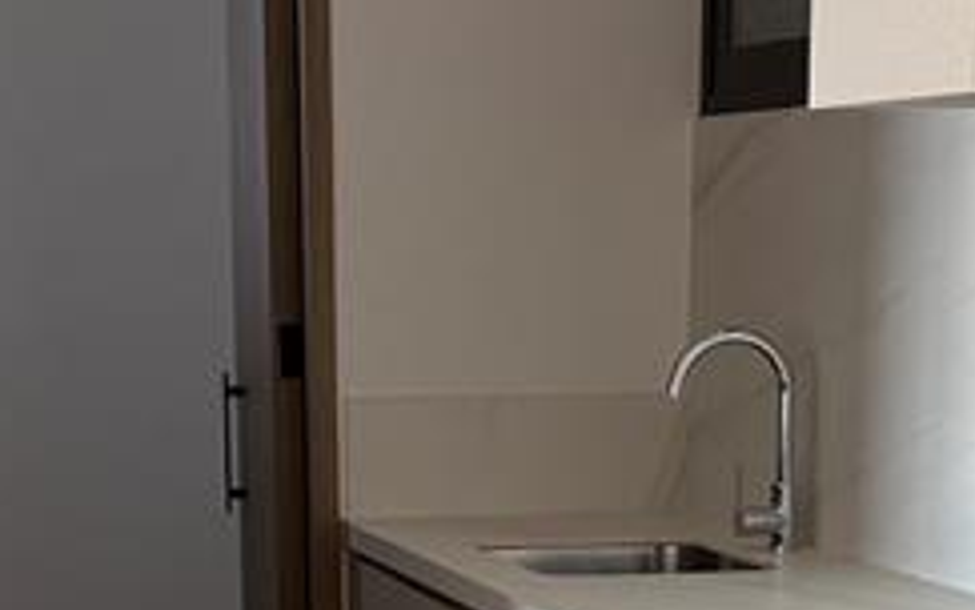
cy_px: 891
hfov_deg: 19.5
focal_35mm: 107
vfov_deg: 11.8
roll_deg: +0.2
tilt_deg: -13.8
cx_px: 494
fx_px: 2844
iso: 200
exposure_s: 1/120
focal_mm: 6.76
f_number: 1.78
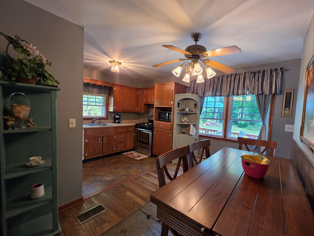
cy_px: 119
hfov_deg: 101.9
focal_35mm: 14
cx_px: 167
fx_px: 127
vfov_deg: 85.7
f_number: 1.9
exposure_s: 1/60
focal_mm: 2.2
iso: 200
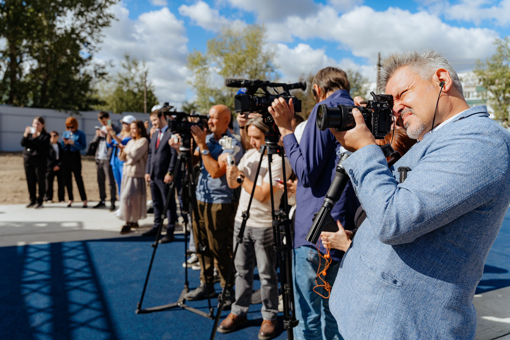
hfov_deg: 67.6
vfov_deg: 48.1
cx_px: 236
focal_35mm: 27
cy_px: 158
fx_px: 380
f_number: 3.5
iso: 100
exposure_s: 1/1000
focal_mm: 25
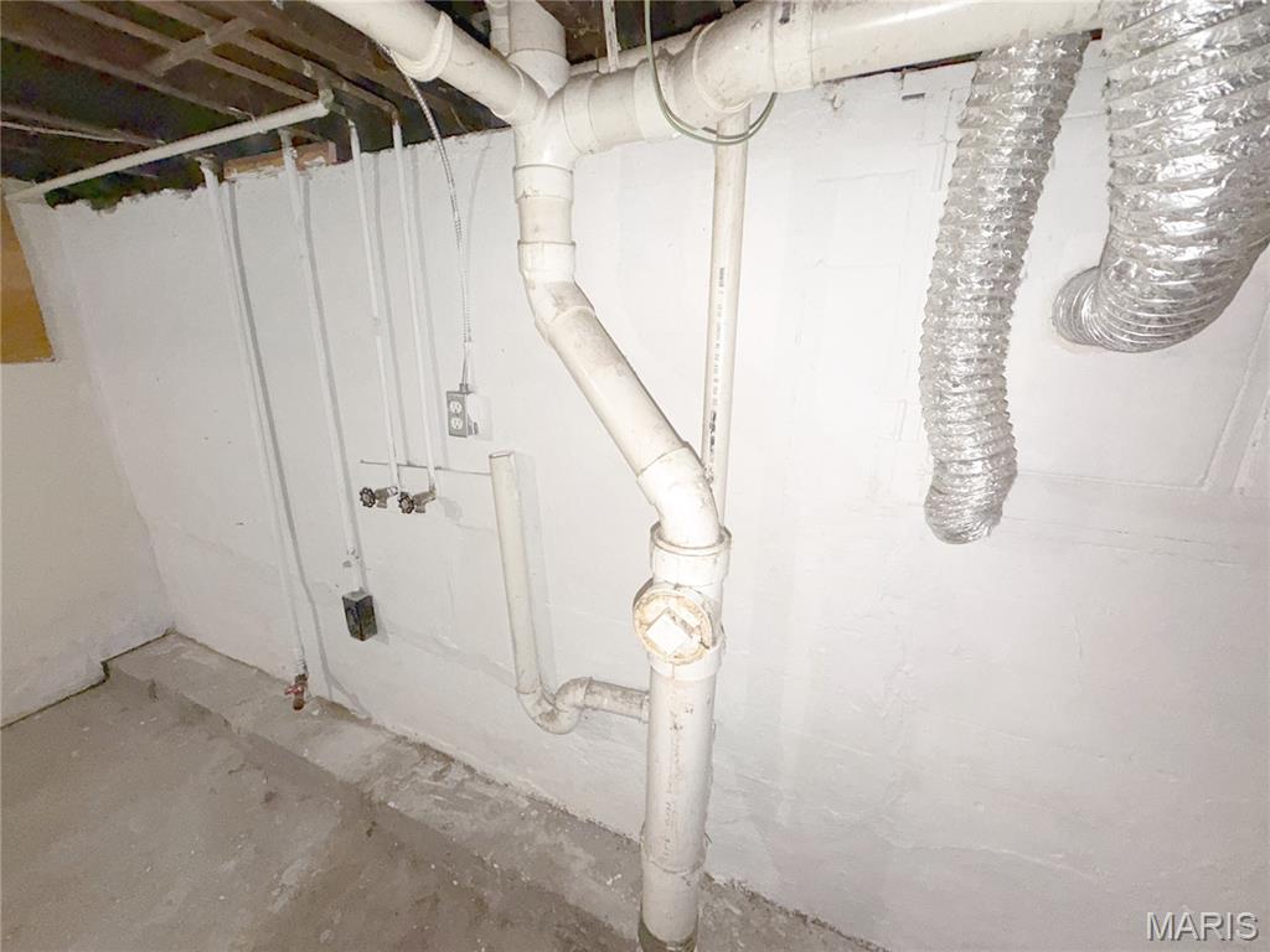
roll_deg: +0.7
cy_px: 476
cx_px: 635
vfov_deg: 85.7
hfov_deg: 102.1
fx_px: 514
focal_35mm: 14
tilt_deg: -17.3
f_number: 2.2
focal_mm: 2.22
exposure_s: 1/60
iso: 160
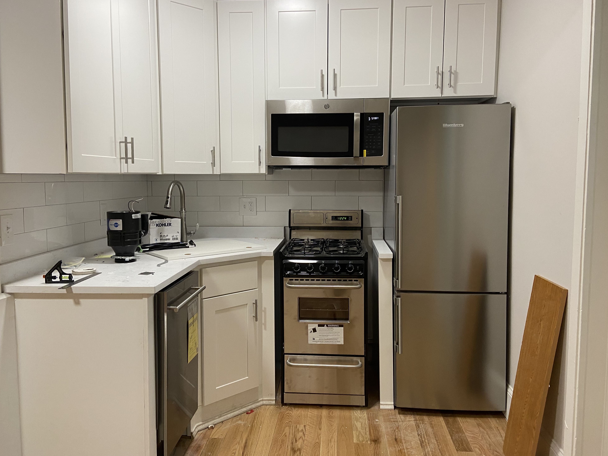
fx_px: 474
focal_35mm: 27
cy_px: 220
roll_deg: -0.3
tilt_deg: -5.1
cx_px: 304
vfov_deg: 51.3
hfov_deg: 65.3
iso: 125
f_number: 1.8
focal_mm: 4.25
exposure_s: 1/60
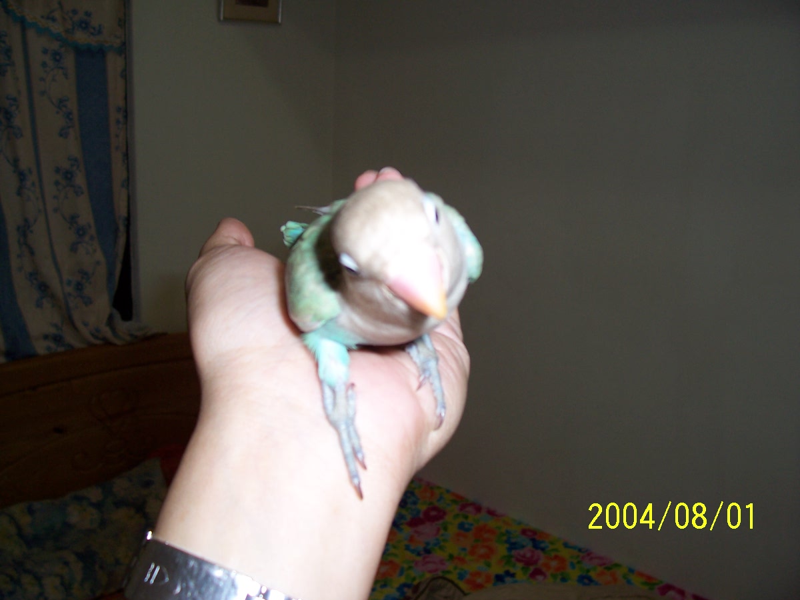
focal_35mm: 34
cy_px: 300
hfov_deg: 54.0
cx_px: 400
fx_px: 786
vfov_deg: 41.8
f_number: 2.7
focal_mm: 5.6
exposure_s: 1/60
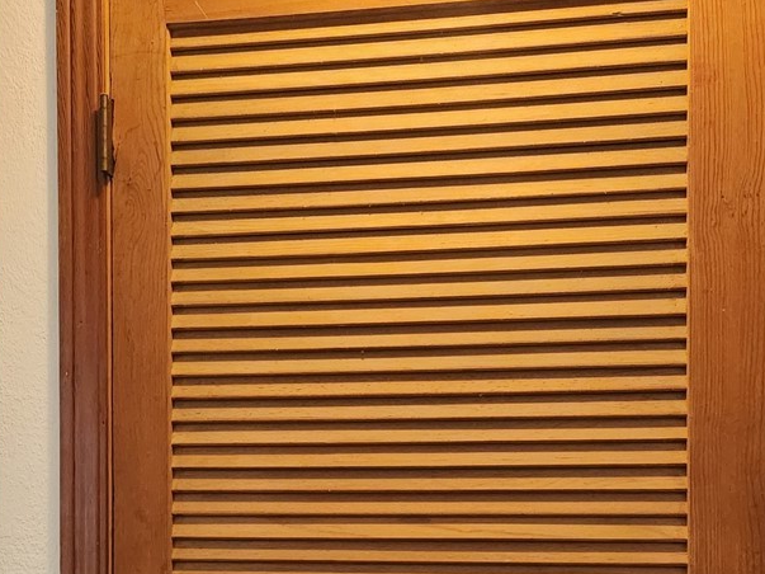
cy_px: 575
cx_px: 330
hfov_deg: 31.6
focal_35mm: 61
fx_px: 1348
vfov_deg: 23.0
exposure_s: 1/120
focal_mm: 5.4
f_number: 1.8
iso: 1000
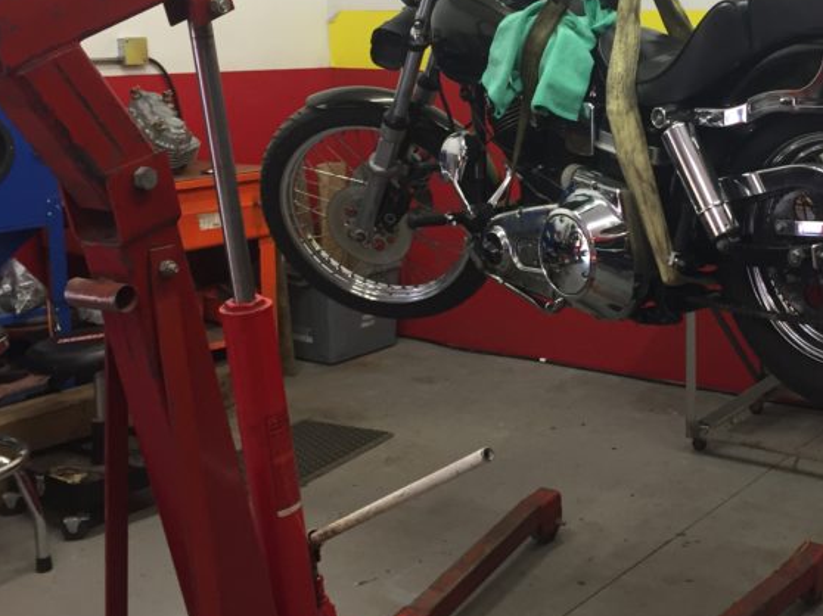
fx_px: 1236
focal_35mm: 52
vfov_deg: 27.9
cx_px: 630
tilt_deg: -9.1
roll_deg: +0.0
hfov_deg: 35.9
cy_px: 224
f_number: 2.2
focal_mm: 4.15
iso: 80
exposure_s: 1/30
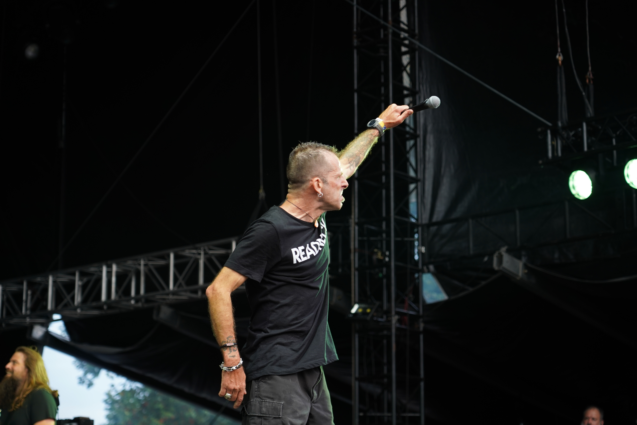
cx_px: 318
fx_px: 1486
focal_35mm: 84
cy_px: 212
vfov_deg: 16.3
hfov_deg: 24.2
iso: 400
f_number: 4
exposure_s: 1/100
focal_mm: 84
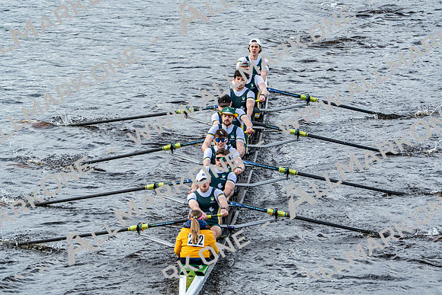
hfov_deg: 5.4
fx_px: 4654
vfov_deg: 3.6
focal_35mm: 379
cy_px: 148
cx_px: 221
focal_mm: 379
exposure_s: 1/1250
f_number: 6.3
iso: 640
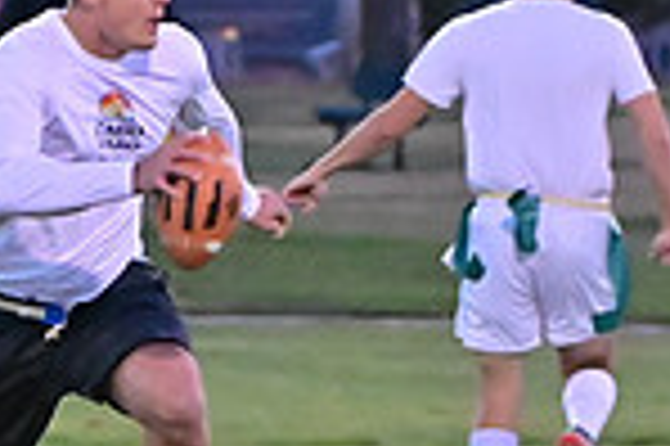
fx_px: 12474
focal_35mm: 671
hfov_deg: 3.1
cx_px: 328
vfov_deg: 2.0
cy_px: 381
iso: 6400
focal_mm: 115
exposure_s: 1/400
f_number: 4
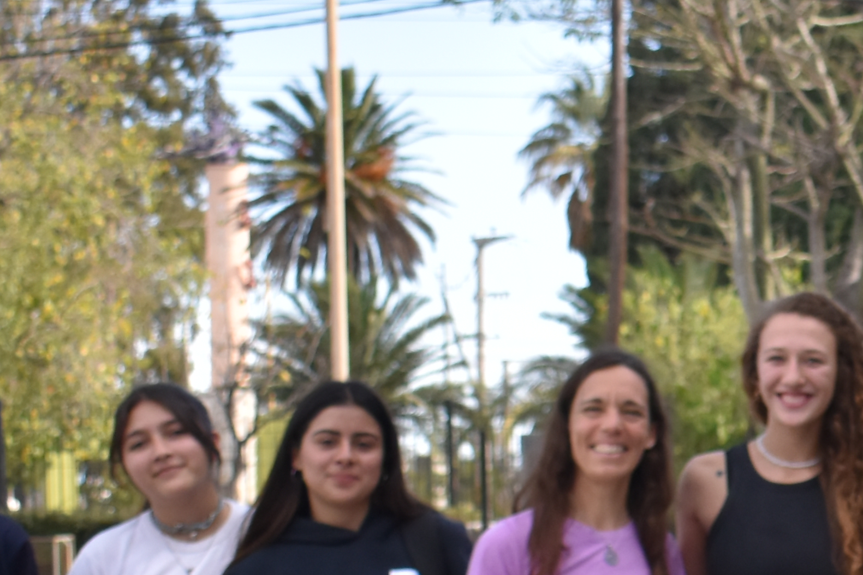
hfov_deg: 14.8
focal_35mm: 131
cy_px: 581
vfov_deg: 10.4
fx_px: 3138
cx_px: 1194
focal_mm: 23
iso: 450
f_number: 4
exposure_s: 1/1000
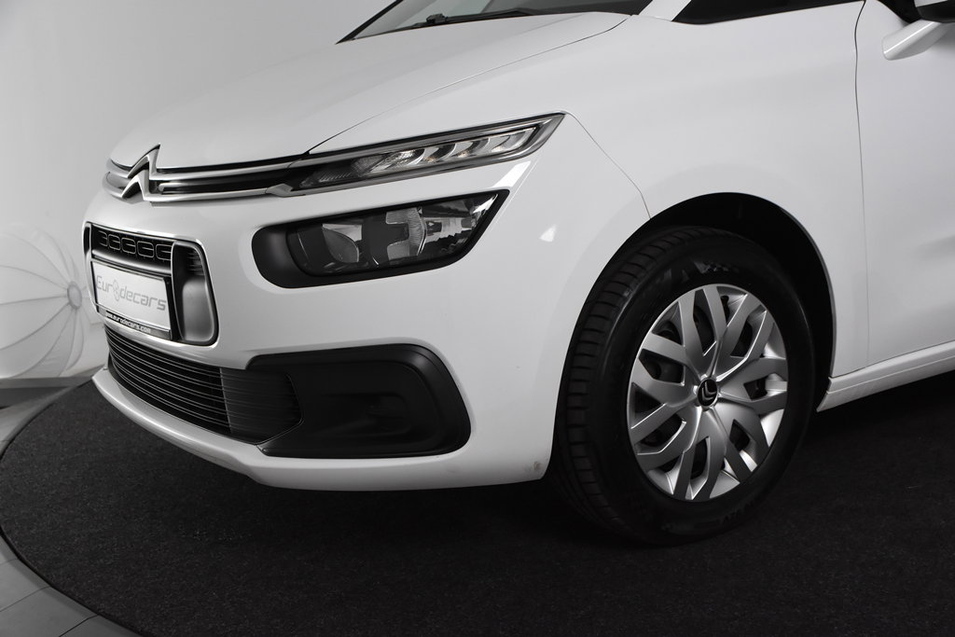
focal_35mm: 46
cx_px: 478
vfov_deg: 29.0
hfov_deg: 42.3
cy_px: 318
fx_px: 1234
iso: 1600
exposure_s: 1/125
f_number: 5.6
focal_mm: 31
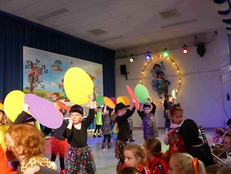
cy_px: 87
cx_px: 116
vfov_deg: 41.8
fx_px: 227
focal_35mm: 34
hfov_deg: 53.9
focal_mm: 6.2
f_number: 4
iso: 1600
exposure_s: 1/200
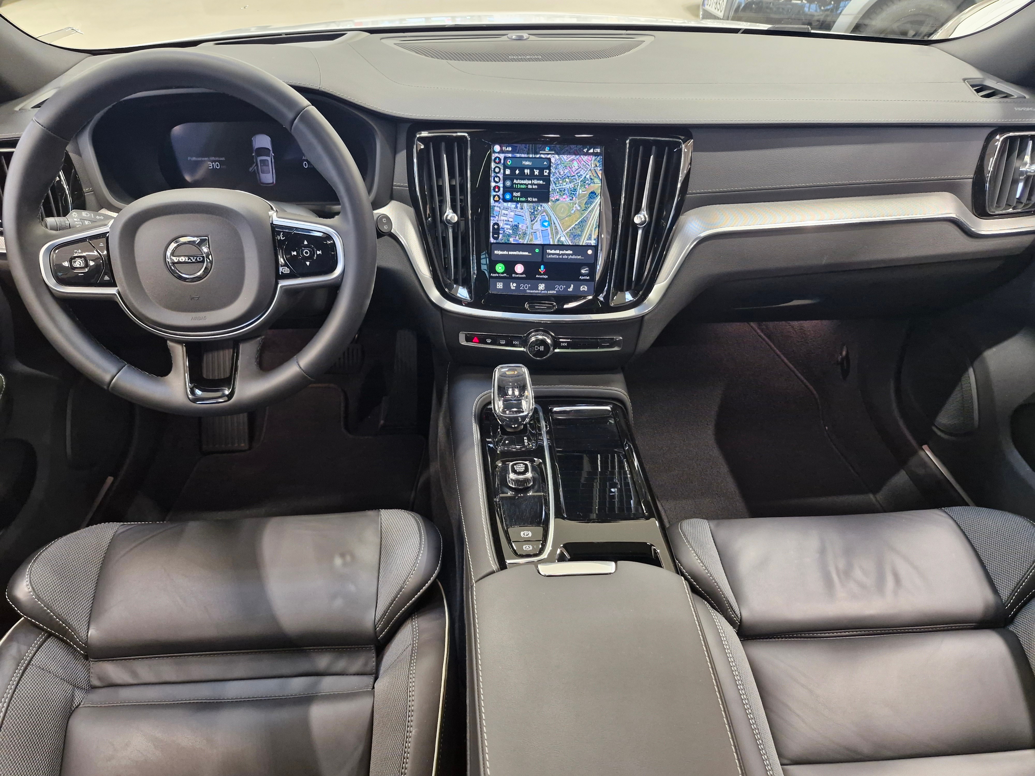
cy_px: 388
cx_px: 518
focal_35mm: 23
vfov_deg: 58.9
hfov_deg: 73.9
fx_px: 688
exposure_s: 1/50
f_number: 1.8
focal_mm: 5.54
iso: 640
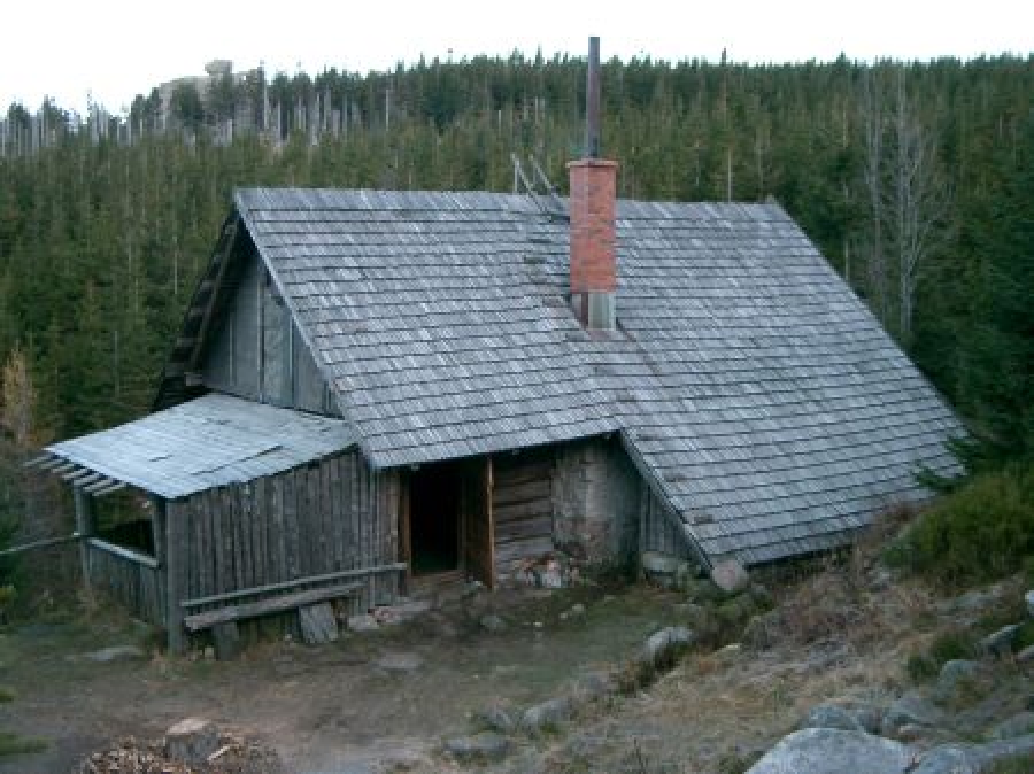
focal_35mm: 39
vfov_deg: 36.8
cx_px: 517
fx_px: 1164
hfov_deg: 47.9
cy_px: 387
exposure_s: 1/200
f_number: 2.8
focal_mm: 8
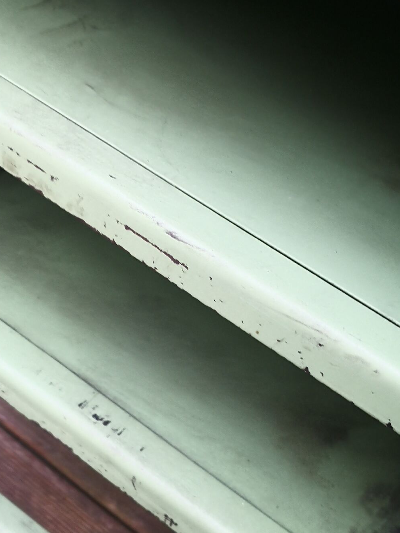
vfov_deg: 39.6
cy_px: 289
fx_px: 739
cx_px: 160
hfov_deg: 30.2
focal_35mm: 48
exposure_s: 1/109
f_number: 1.6
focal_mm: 3.95
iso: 50
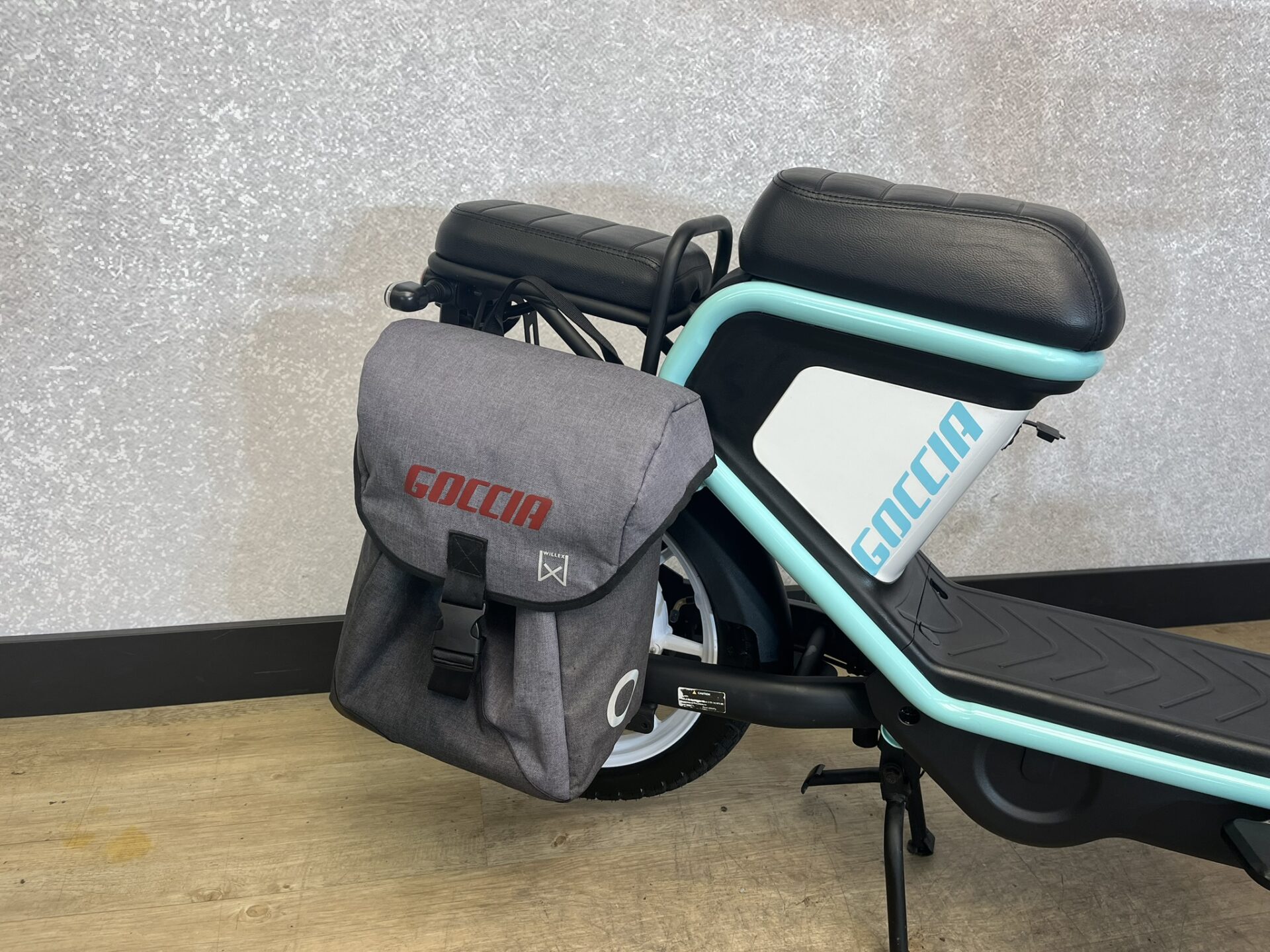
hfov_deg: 67.3
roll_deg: -2.7
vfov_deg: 53.1
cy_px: 476
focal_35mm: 26
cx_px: 635
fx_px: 954
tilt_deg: -20.6
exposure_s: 1/100
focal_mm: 5.1
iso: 50
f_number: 1.6
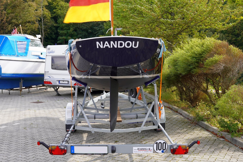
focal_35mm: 36
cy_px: 81
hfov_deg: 53.1
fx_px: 243
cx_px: 122
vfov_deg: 36.9
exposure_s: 1/100
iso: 100
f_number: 7.1
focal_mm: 24
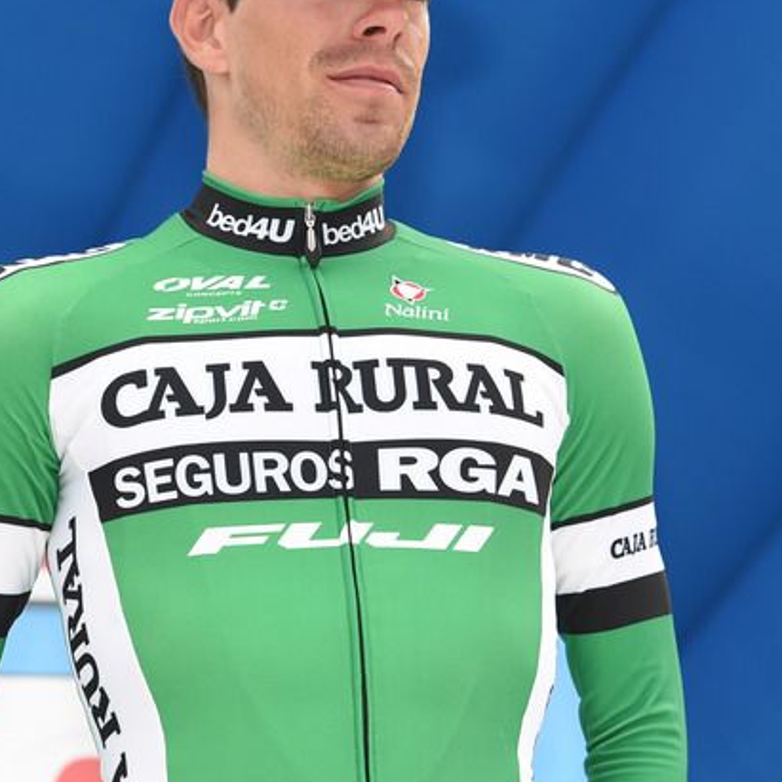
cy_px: 286
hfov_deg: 5.9
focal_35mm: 296
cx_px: 400
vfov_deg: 5.9
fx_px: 7565
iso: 200
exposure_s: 1/250
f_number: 4.5
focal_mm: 140
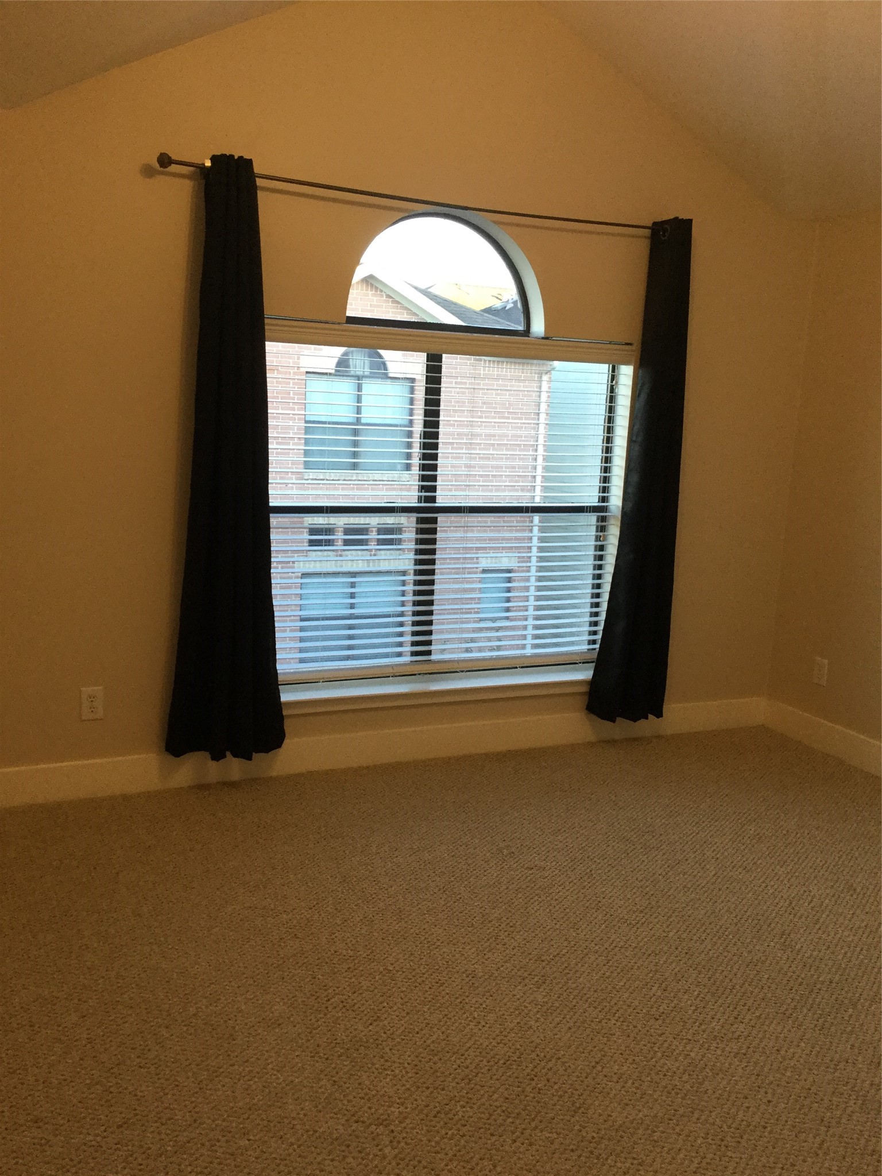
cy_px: 588
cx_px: 441
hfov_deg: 45.4
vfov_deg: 58.4
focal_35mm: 31
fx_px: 1053
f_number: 2.4
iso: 40
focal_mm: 3.3
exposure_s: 1/30
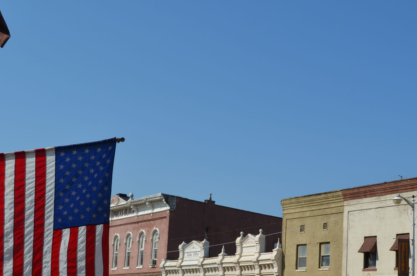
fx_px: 821
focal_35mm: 71
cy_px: 177
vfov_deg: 19.1
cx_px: 248
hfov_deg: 28.4
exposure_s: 1/320
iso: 100
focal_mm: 32
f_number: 9
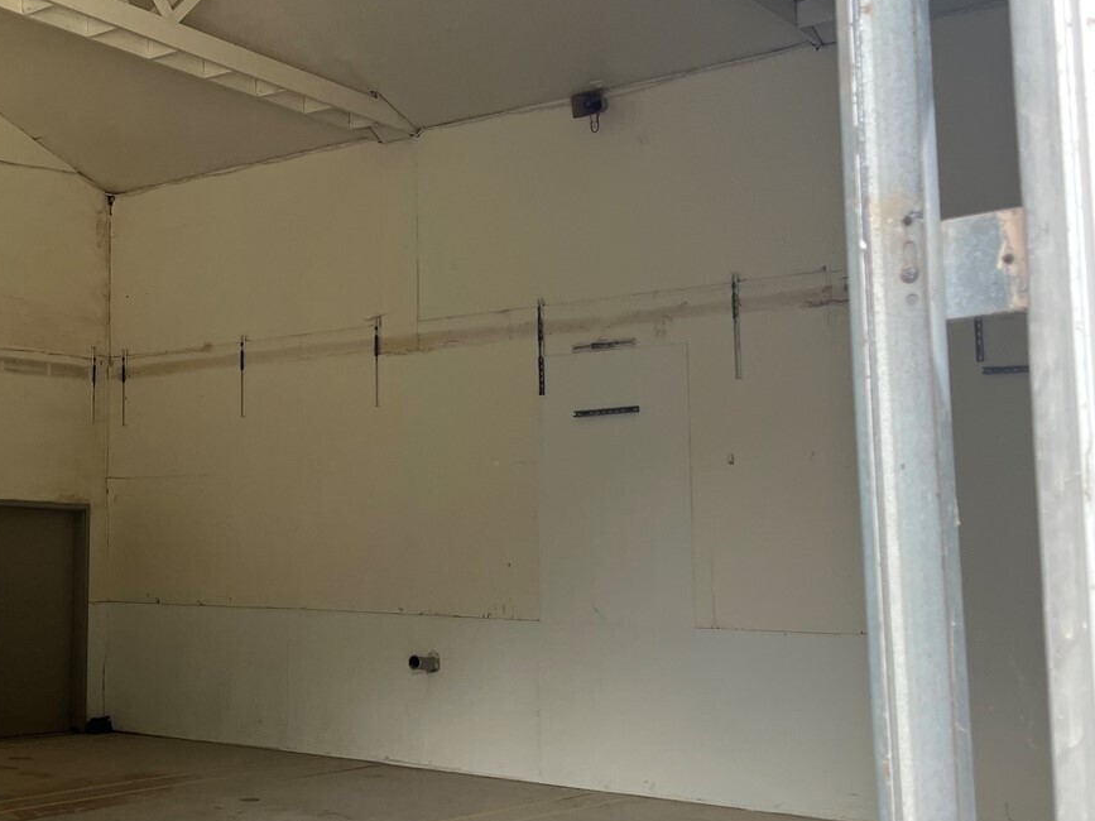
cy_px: 385
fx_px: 1518
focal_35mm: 48
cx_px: 145
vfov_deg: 30.3
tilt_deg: +6.9
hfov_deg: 37.5
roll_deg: -0.6
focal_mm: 5.1
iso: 80
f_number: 1.6
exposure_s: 1/121
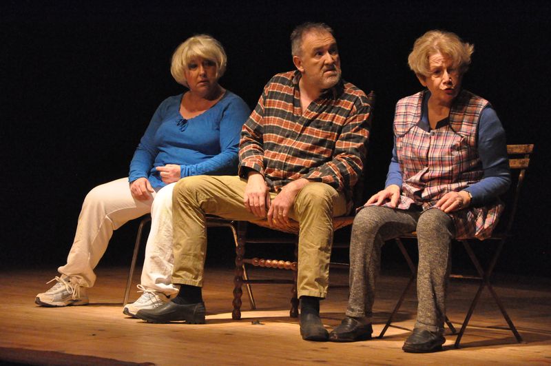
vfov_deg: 11.4
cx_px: 276
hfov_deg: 17.1
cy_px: 183
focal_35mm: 120
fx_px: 1834
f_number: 5.3
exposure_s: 1/200
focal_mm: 80
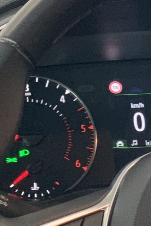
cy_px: 203
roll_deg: +0.4
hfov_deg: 6.5
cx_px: 200
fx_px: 1320
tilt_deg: -14.4
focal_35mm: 210
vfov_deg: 9.7
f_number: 2.4
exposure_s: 1/32
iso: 640
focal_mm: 6
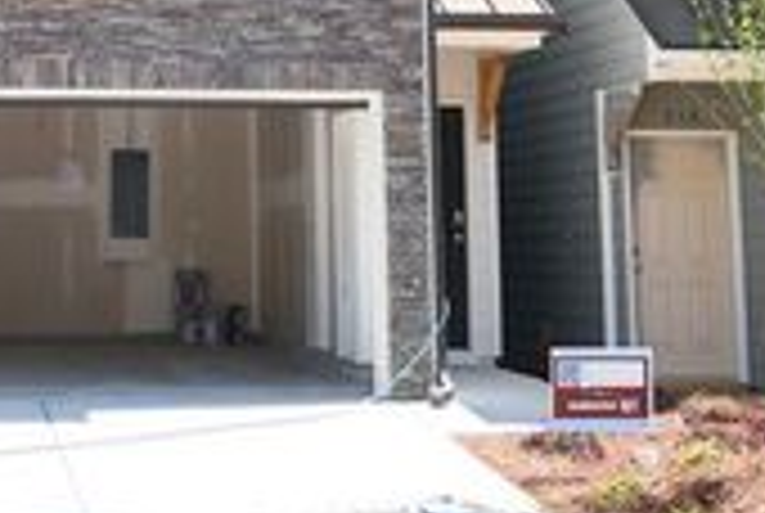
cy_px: -92
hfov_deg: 22.5
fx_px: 1873
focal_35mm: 88
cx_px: 76
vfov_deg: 15.1
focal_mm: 11.1
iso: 125
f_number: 2.8
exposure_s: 1/800
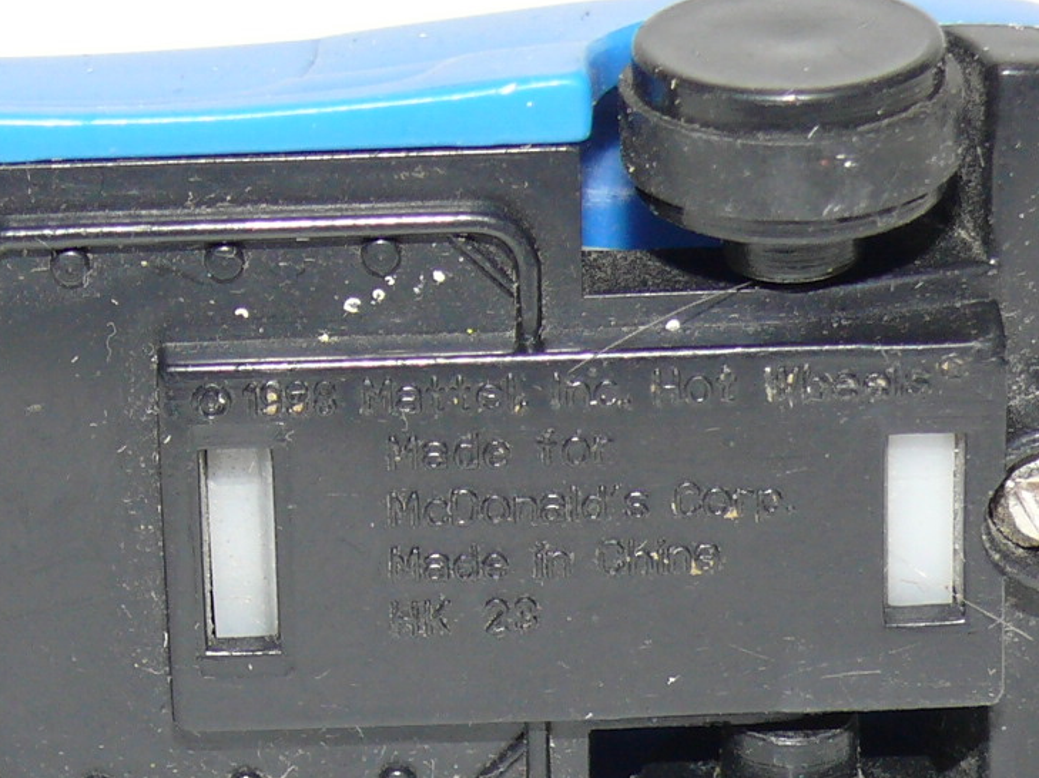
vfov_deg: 6.6
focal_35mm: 224
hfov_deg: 8.8
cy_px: 484
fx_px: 6720
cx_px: 218
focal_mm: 13.3
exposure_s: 1/30
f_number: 4
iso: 100
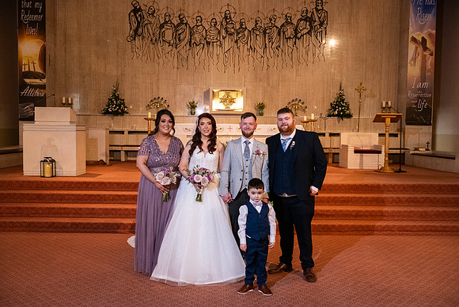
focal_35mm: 34
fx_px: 434
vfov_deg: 38.9
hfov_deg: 55.8
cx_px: 230
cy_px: 154
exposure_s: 1/160
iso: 2000
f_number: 5
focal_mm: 34
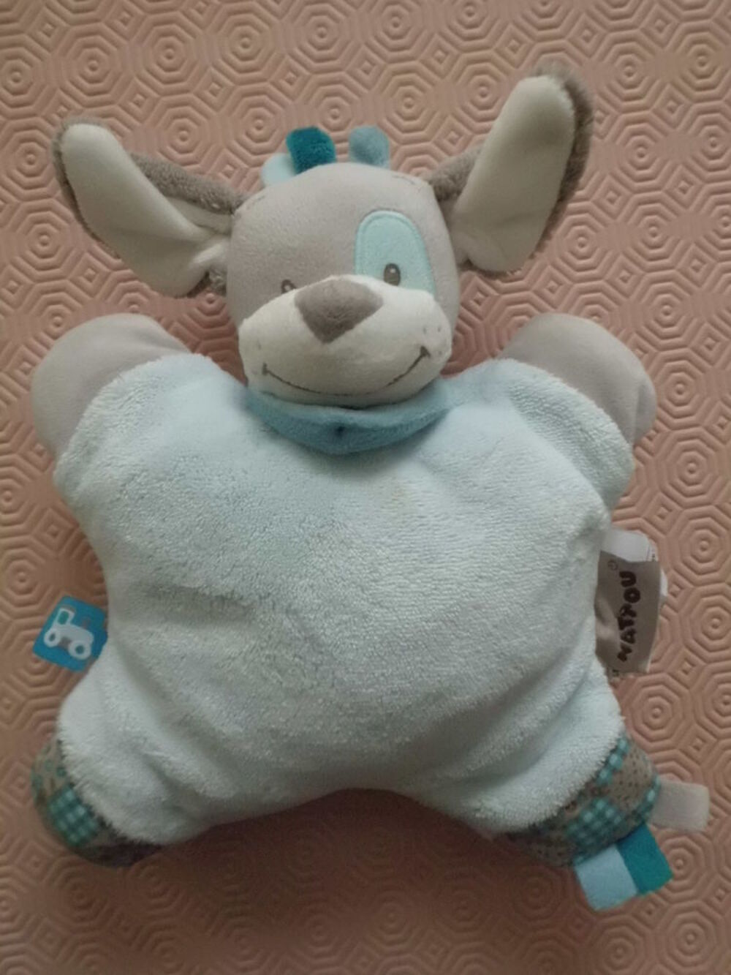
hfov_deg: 53.1
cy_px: 488
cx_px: 366
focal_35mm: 26
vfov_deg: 67.3
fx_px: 732
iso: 800
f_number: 3.2
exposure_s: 1/20
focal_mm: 4.6
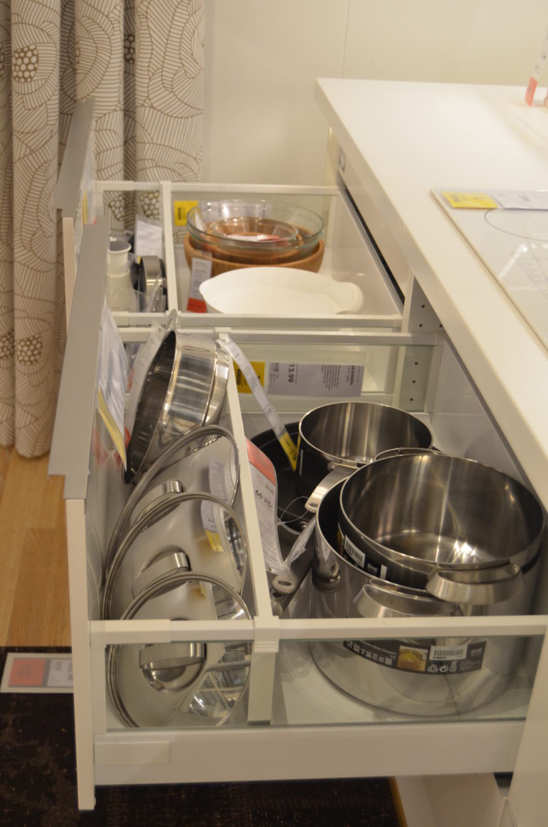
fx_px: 1101
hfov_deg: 28.0
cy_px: 414
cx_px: 274
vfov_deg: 41.2
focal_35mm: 48
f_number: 4.5
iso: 500
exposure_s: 1/15
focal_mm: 32
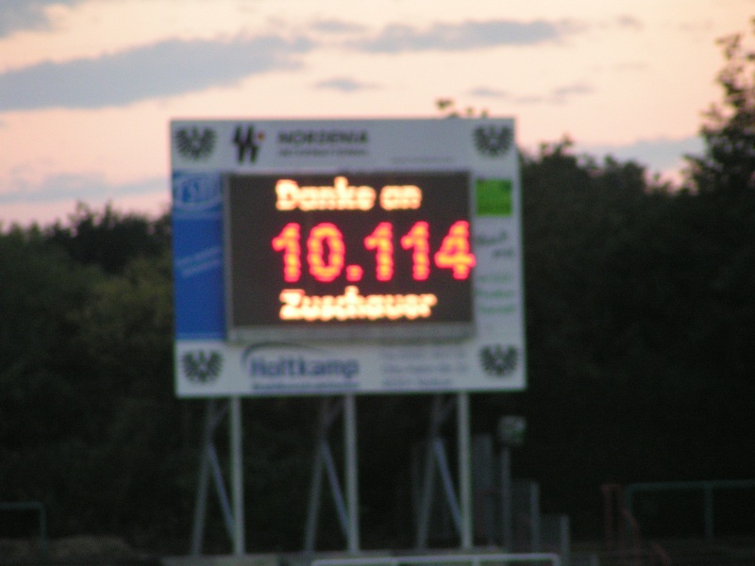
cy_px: 283
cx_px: 378
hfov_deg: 5.2
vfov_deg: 3.9
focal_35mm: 380
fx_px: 8288
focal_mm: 58
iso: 200
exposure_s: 1/80
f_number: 3.5
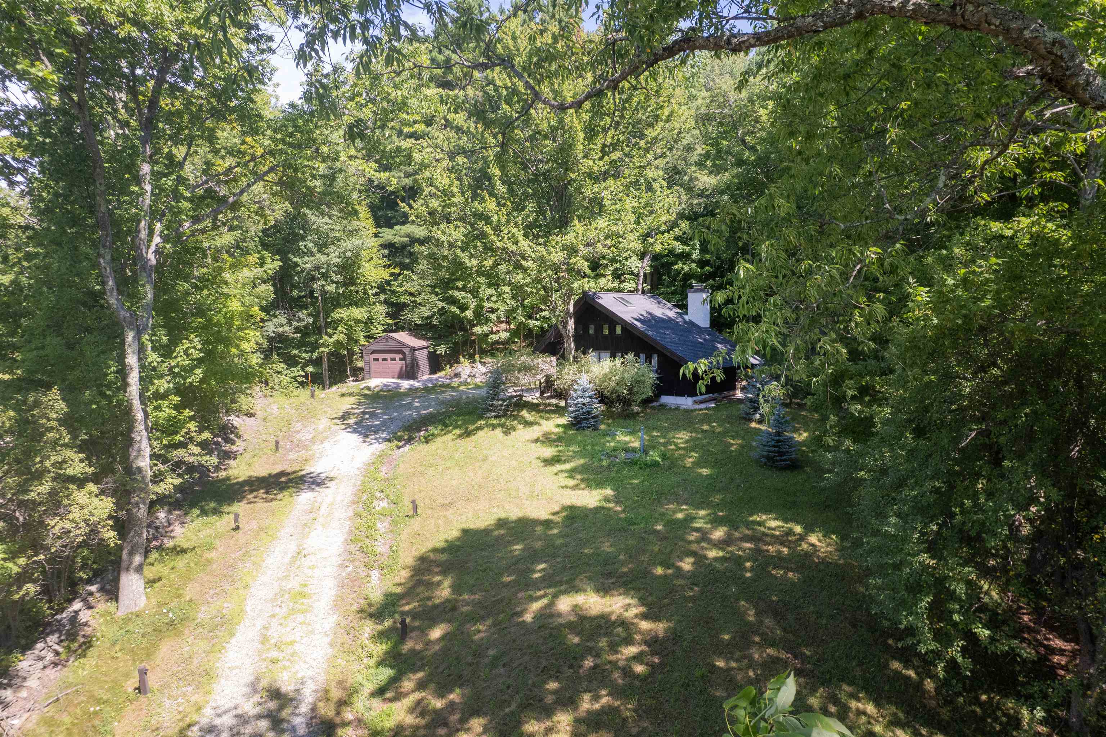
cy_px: 368
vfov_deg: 57.2
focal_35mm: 22
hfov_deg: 78.6
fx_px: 676
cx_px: 553
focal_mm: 8.38
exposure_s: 1/60
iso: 100
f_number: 2.8
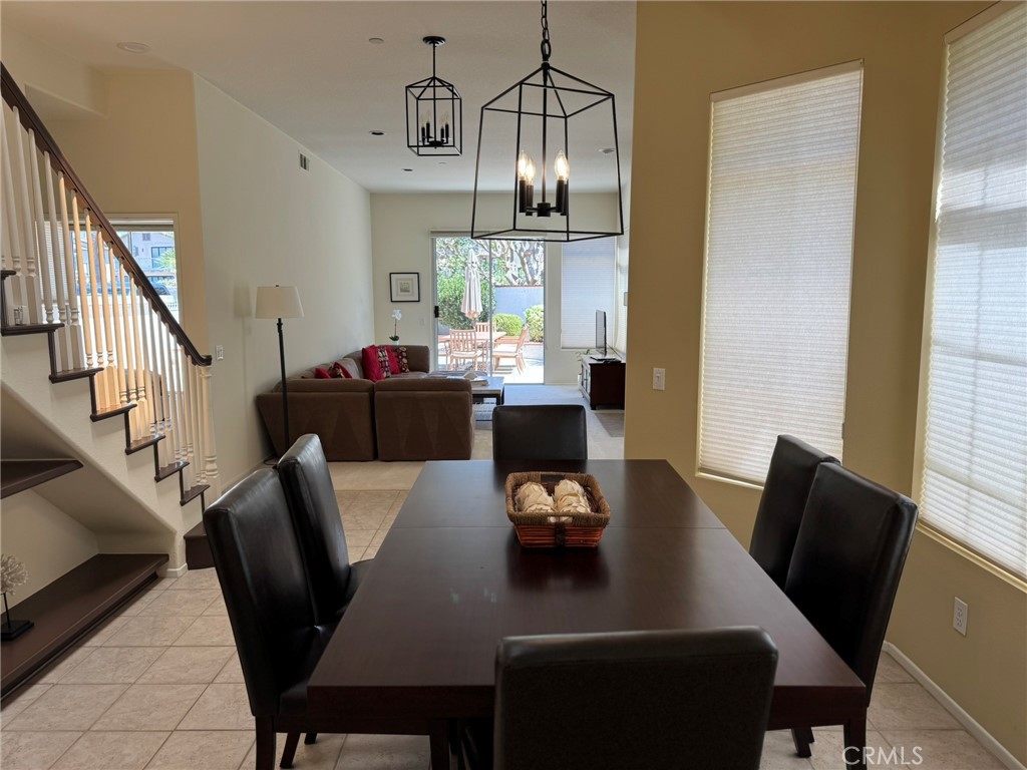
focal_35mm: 24
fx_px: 712
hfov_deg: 71.6
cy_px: 385
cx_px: 514
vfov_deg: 56.8
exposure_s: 1/220
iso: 64
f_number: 1.78
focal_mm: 6.76
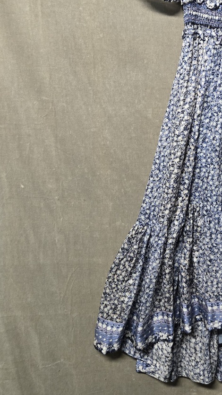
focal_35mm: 40
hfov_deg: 27.7
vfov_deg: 48.8
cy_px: 107
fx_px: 418
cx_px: 229
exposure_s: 1/120
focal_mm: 5.4
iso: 640
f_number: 1.8
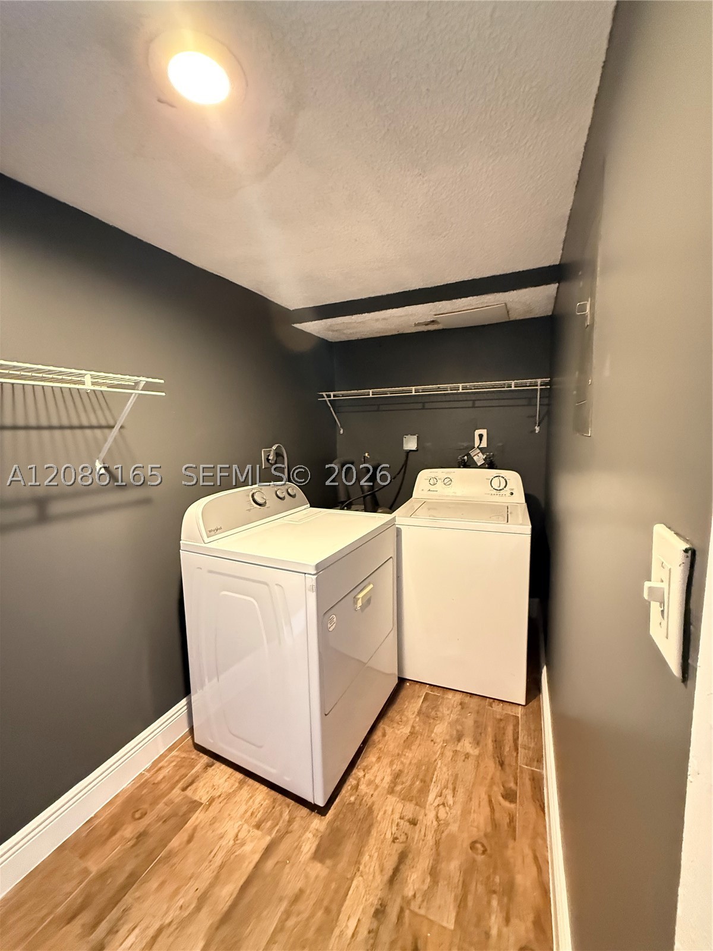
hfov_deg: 85.7
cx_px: 356
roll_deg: +1.2
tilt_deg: -5.5
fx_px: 384
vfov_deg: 102.1
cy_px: 476
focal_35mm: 14
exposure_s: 1/40
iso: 1250
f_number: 2.2
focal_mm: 2.22
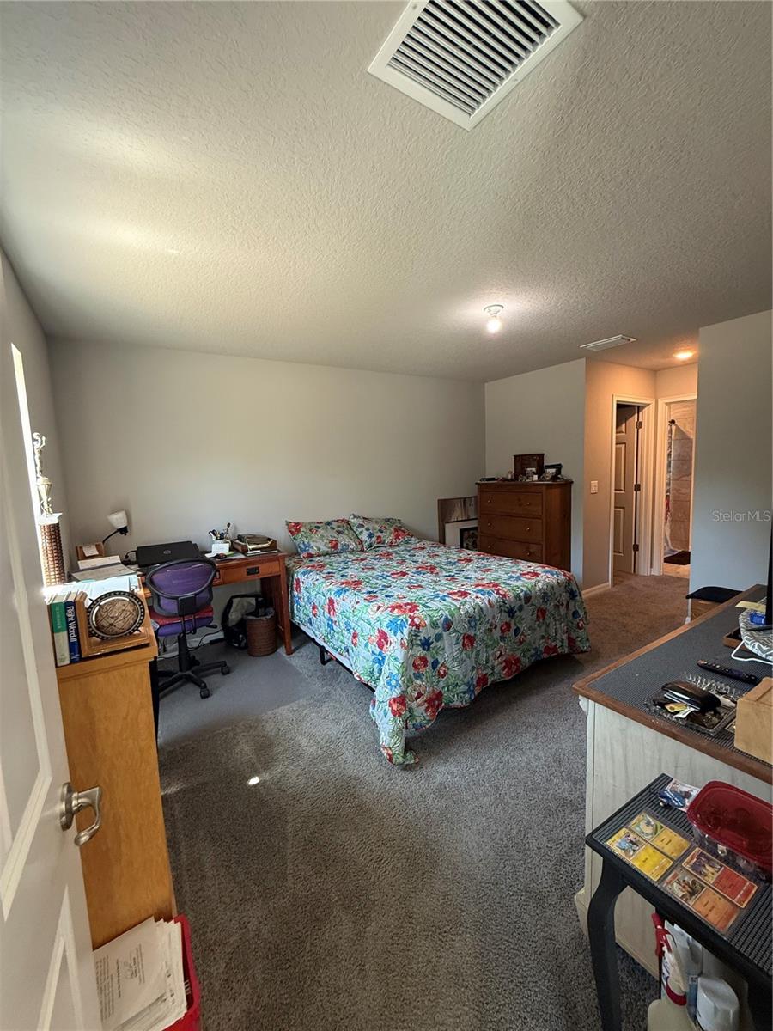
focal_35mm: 14
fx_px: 417
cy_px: 516
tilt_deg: -6.1
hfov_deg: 85.7
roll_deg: +2.0
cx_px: 386
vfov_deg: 102.1
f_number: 2.2
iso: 200
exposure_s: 1/60
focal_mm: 2.22
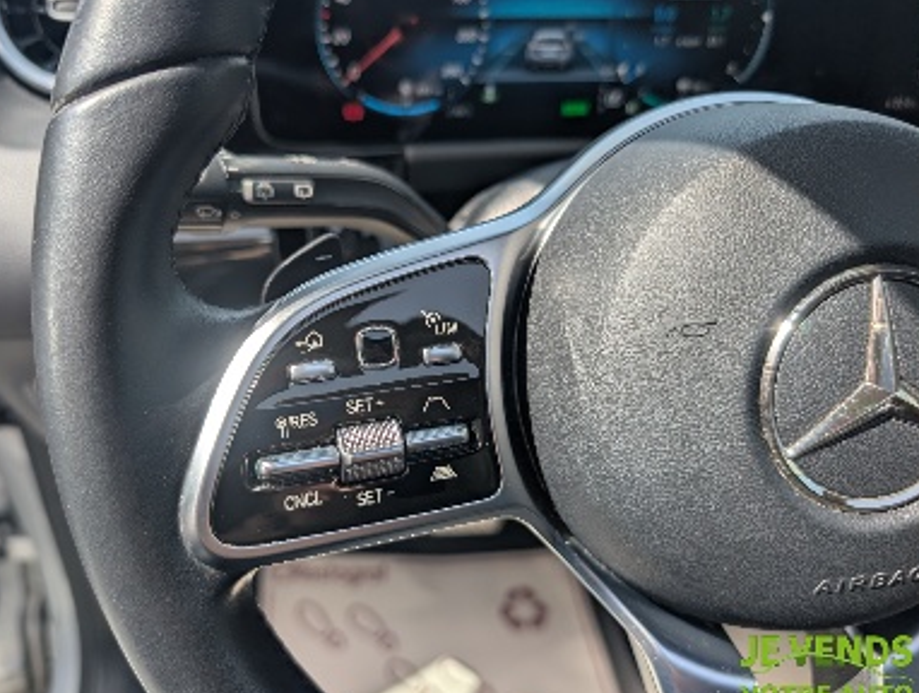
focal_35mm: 26
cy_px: 351
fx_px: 692
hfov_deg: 67.1
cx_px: 428
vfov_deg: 53.2
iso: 20
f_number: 1.68
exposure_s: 1/486
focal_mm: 6.9
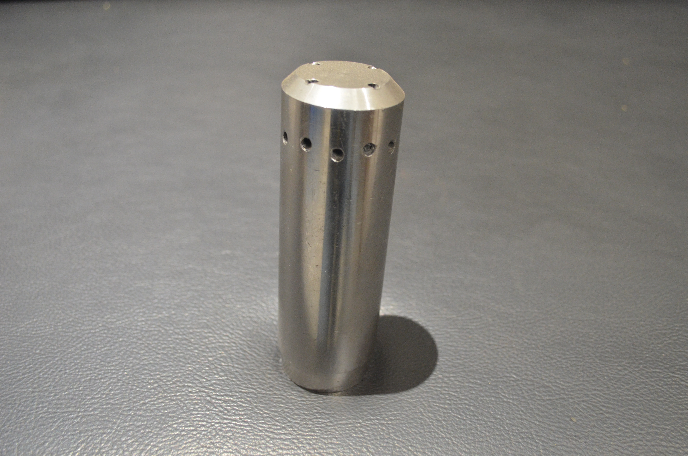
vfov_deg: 39.8
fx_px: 629
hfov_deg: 57.3
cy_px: 228
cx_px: 344
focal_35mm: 33
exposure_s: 1/20
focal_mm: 22
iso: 1600
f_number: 4
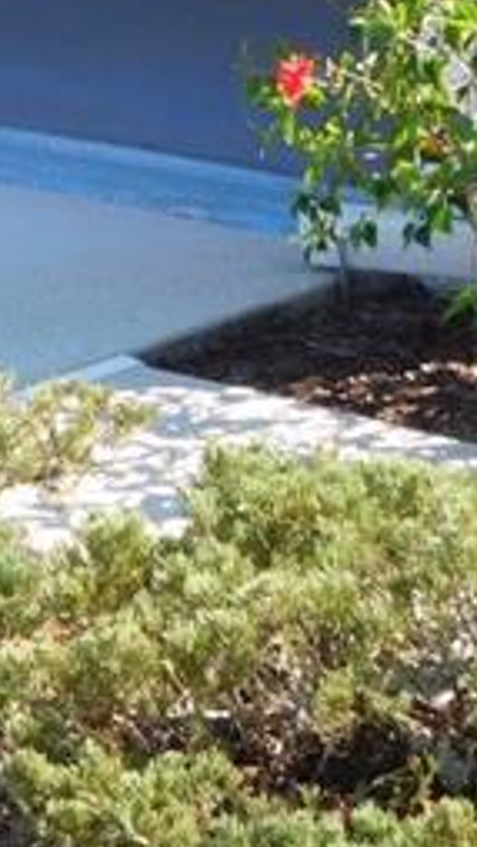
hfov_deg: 7.8
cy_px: -367
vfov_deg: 13.3
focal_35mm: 154
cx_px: -180
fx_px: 3460
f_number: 3.8
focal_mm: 6.2
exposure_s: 1/250
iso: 125
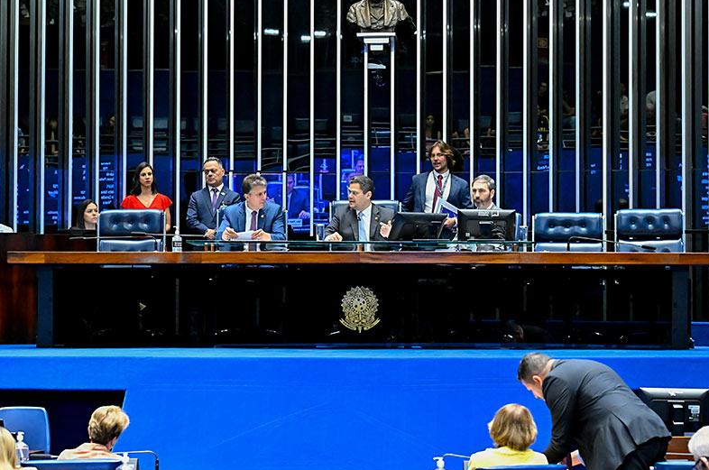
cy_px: 225
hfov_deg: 19.7
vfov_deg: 13.1
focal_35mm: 104
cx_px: 345
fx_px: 2044
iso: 6400
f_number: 5.6
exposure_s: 1/120
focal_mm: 95
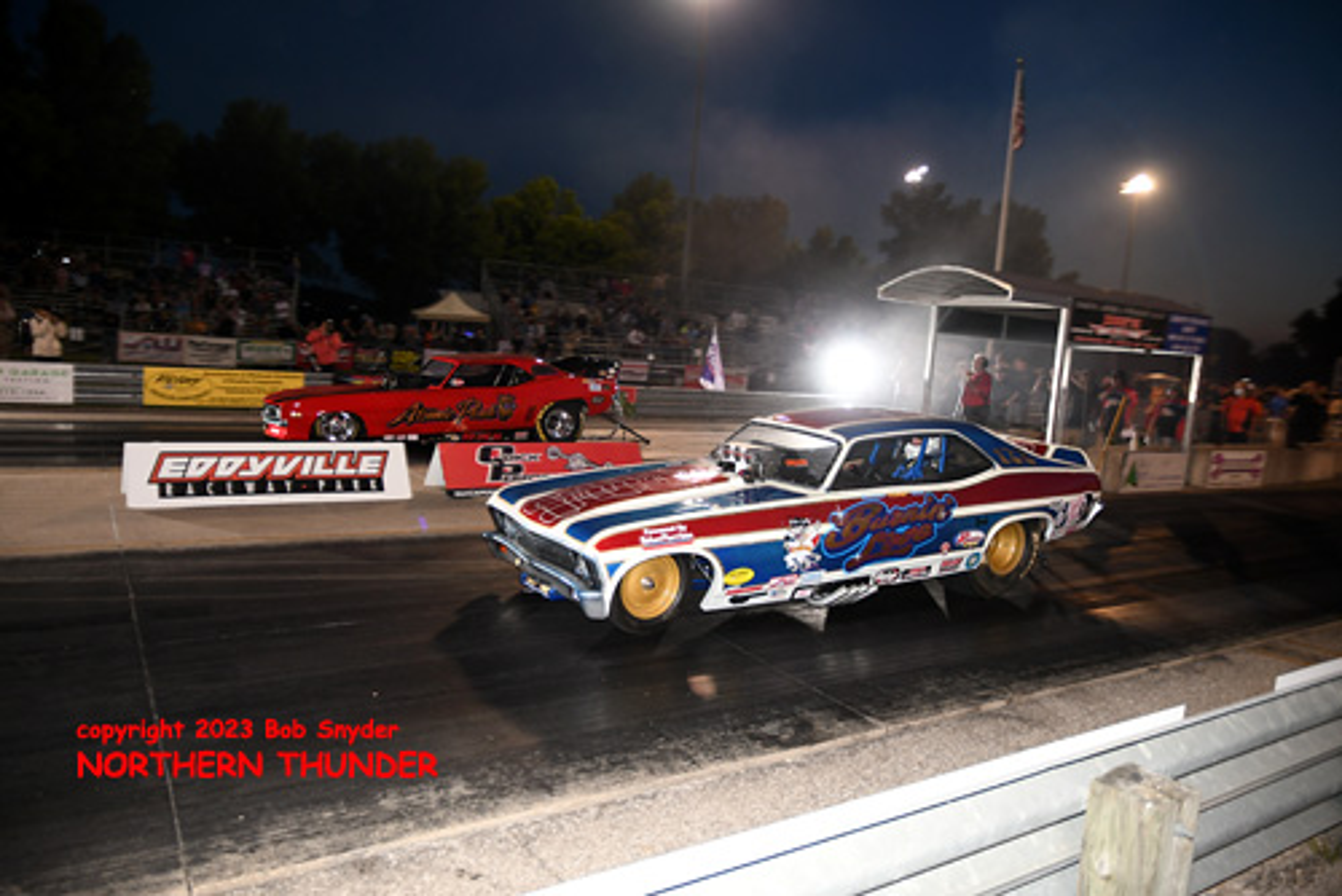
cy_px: 448
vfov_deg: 53.2
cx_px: 671
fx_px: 895
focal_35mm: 24
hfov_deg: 73.7
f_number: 2.8
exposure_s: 1/200
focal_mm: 16
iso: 640
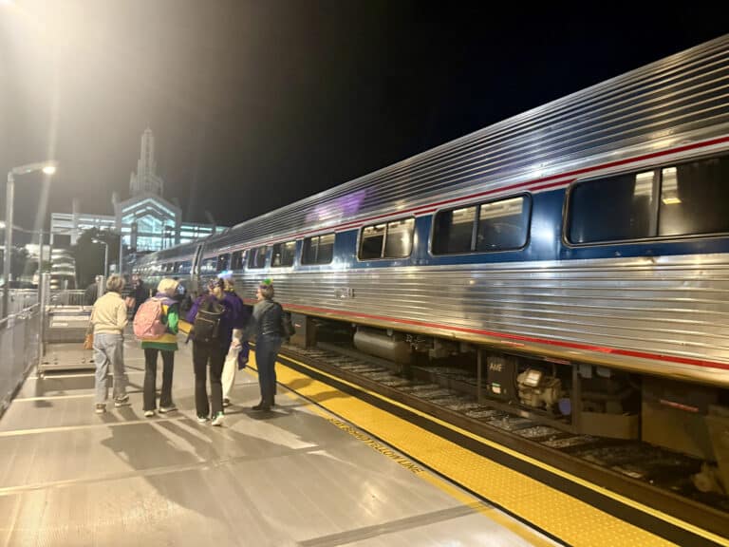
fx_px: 505
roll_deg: -0.6
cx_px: 364
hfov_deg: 71.6
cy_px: 274
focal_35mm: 24
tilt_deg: +0.6
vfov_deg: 56.8
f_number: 1.78
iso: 1000
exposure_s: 1/37
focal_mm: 6.76
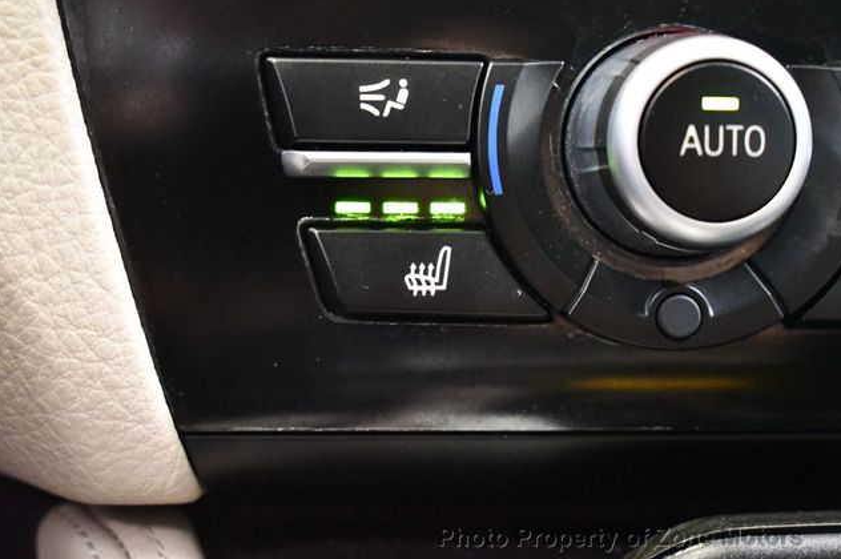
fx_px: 1774
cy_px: 278
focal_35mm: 76
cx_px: 422
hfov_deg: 26.7
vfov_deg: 17.9
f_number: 5.6
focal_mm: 50
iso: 12800
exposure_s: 1/25
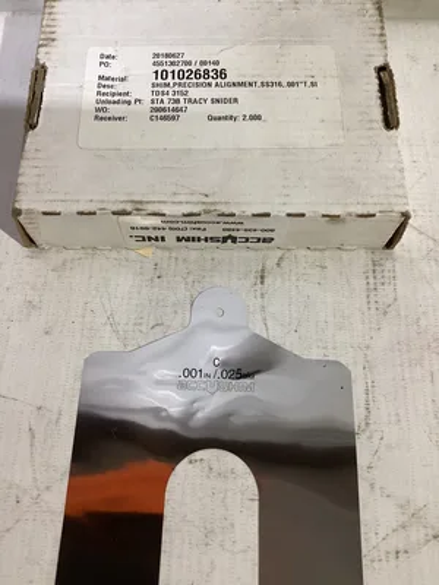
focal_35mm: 31
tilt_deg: -67.2
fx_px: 524
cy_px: 292
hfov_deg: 45.4
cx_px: 220
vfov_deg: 58.4
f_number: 2.4
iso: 250
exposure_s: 1/50
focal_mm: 3.3
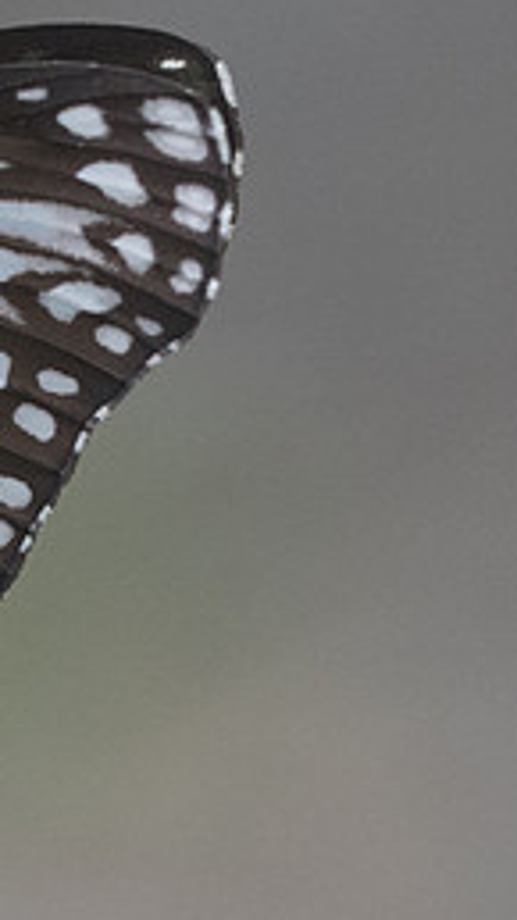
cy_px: 673
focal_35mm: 1085
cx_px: -421
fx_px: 26460
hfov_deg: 1.1
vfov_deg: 2.0
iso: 800
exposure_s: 1/800
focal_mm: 150
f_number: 5.6
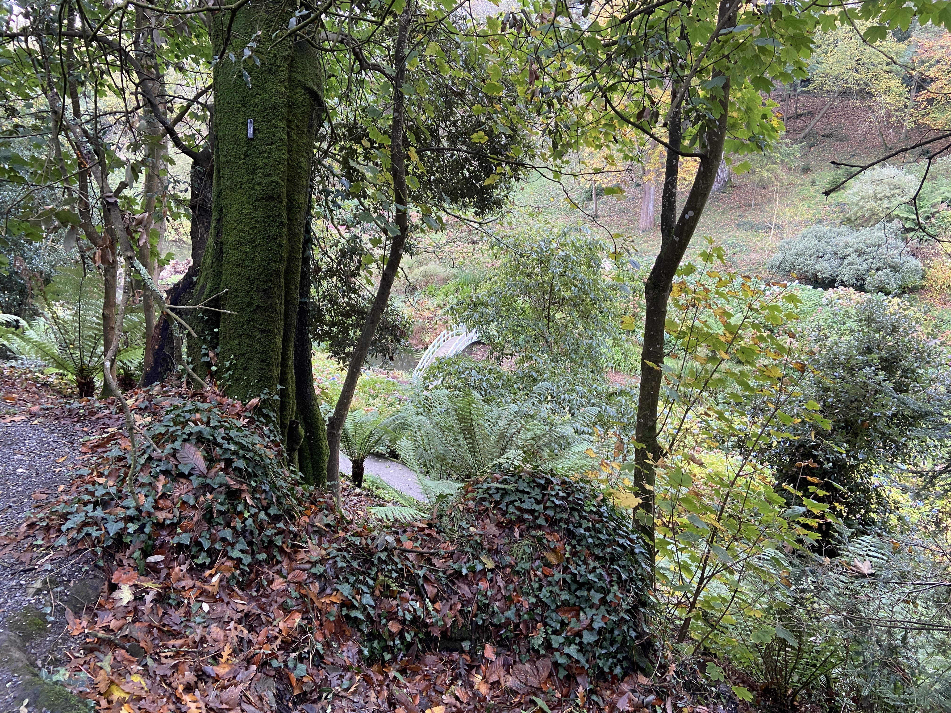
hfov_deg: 67.3
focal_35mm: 26
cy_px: 356
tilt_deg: -19.0
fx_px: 714
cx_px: 476
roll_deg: -2.3
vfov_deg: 53.1
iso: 125
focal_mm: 4.25
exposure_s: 1/84
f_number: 1.8
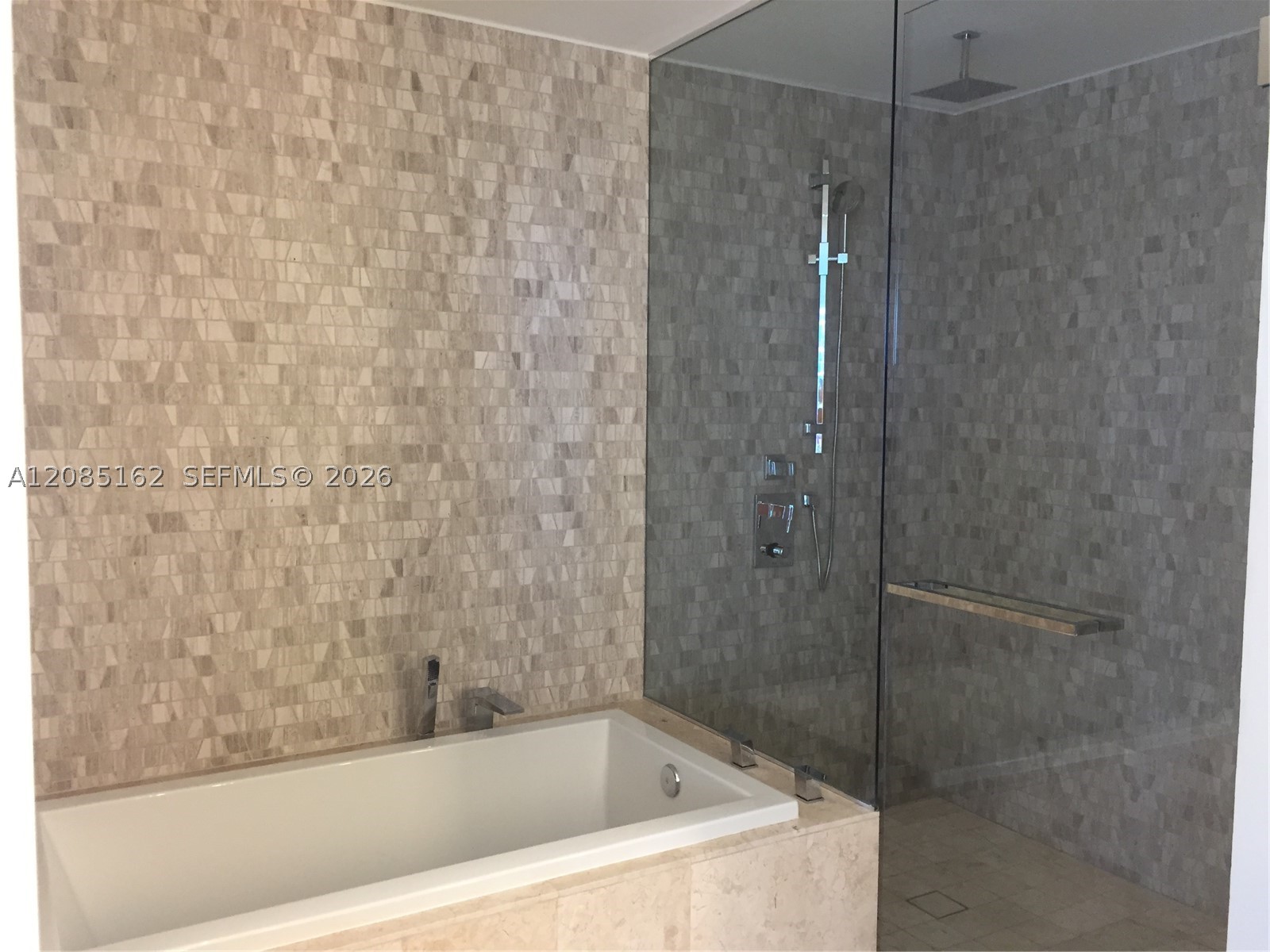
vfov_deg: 48.2
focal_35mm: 29
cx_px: 635
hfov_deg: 61.7
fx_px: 1064
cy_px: 476
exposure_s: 1/30
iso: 125
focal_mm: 4.15
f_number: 2.2
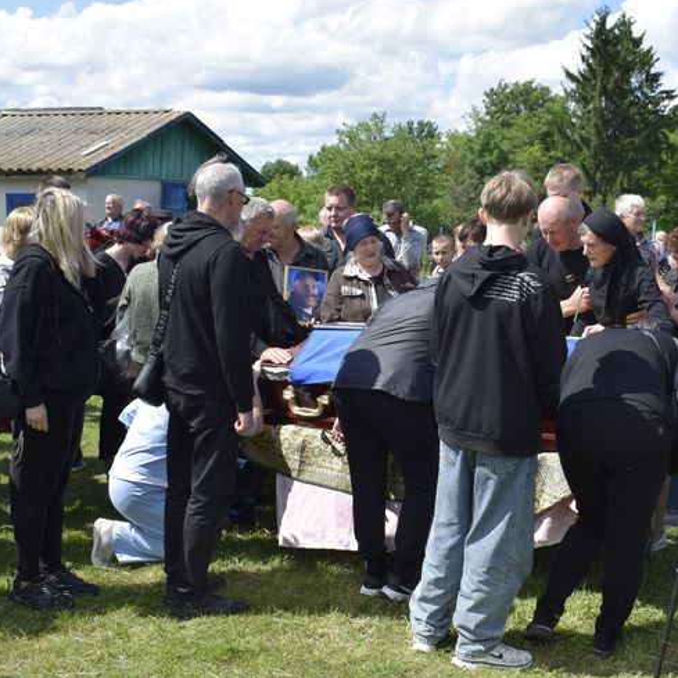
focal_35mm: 47
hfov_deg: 35.7
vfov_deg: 36.1
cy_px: 343
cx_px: 448
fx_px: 1041
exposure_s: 1/320
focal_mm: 24
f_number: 9
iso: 200
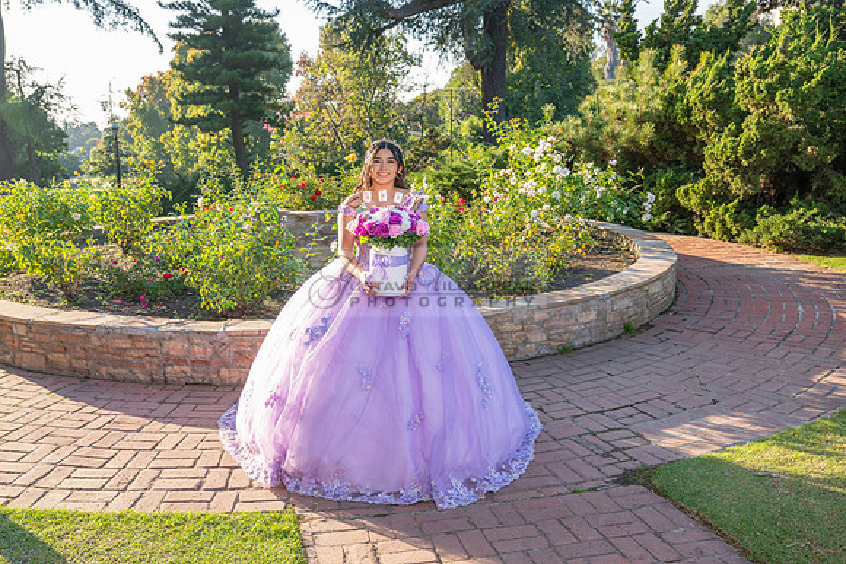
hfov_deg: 56.1
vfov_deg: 39.2
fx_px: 793
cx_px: 378
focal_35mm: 34
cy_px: 268
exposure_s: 1/200
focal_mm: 30.5
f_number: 5.6
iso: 200
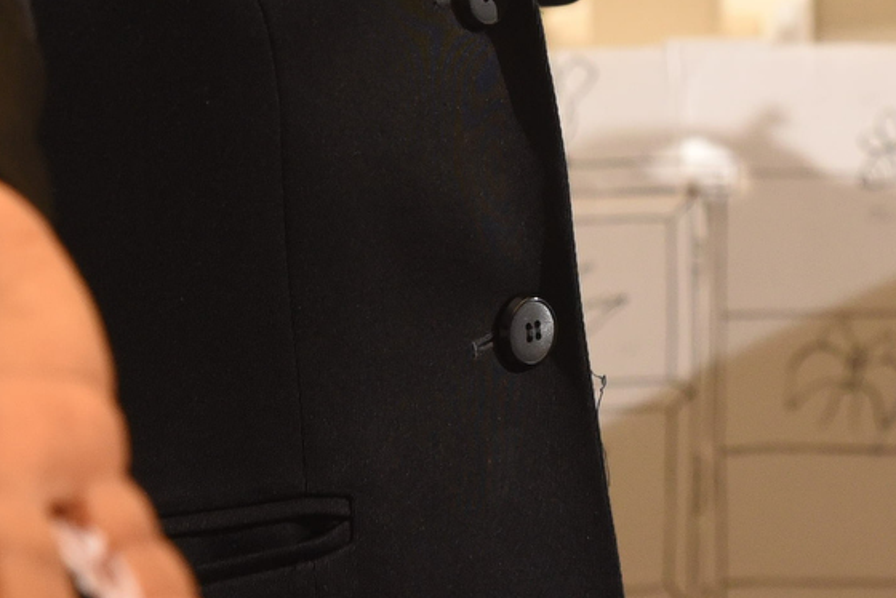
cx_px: 576
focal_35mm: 223
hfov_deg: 9.2
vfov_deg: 6.0
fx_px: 5553
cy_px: -595
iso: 1600
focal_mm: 52
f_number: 5.6
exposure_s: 1/160
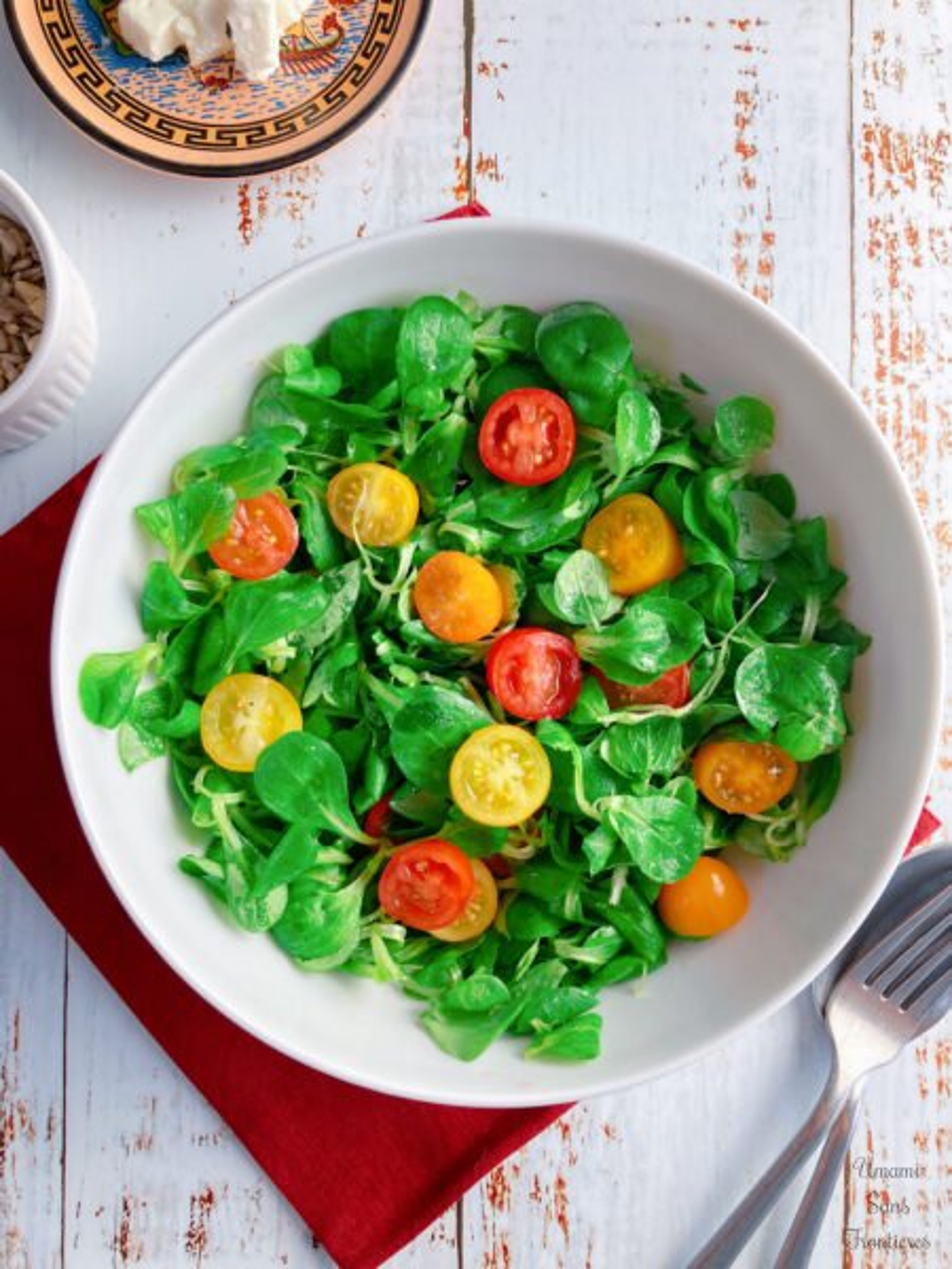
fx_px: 1027
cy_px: 634
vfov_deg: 63.4
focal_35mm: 28
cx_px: 476
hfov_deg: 49.7
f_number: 1.8
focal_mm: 3.99
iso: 100
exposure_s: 1/50
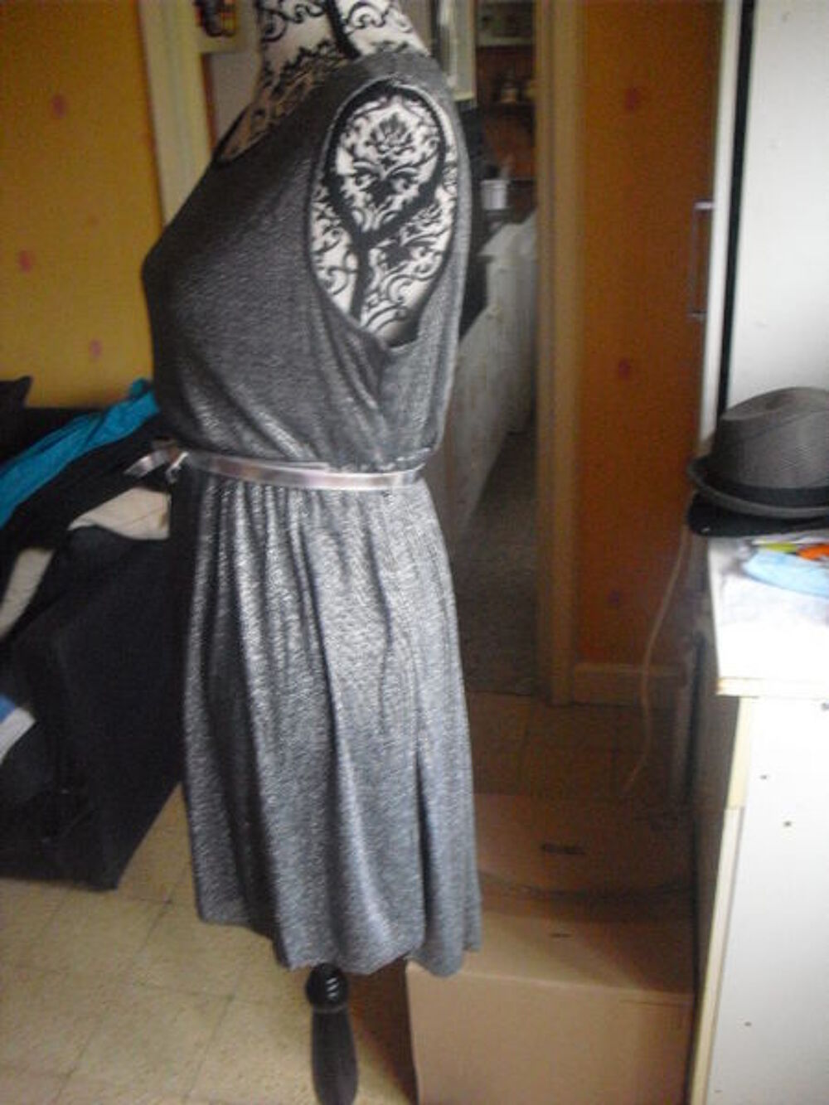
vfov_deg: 51.4
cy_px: 552
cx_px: 414
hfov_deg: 39.7
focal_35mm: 36
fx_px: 1149
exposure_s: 1/15
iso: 800
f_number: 3.1
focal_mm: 6.3
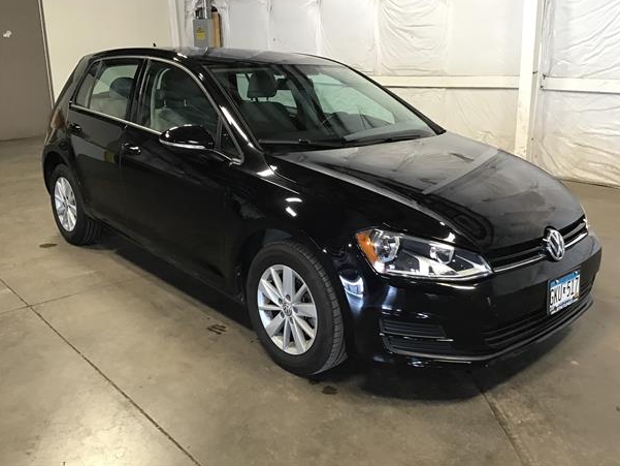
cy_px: 220
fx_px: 591
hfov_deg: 55.3
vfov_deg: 42.9
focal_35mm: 33
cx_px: 324
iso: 80
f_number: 2.4
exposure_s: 1/30
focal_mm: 3.3
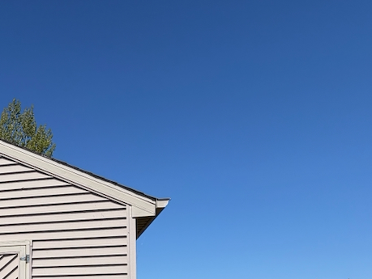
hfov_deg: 37.0
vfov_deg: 31.7
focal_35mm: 39
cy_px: 322
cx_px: -71
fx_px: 419
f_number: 2.2
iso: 20
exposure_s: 1/1033
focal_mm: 2.22
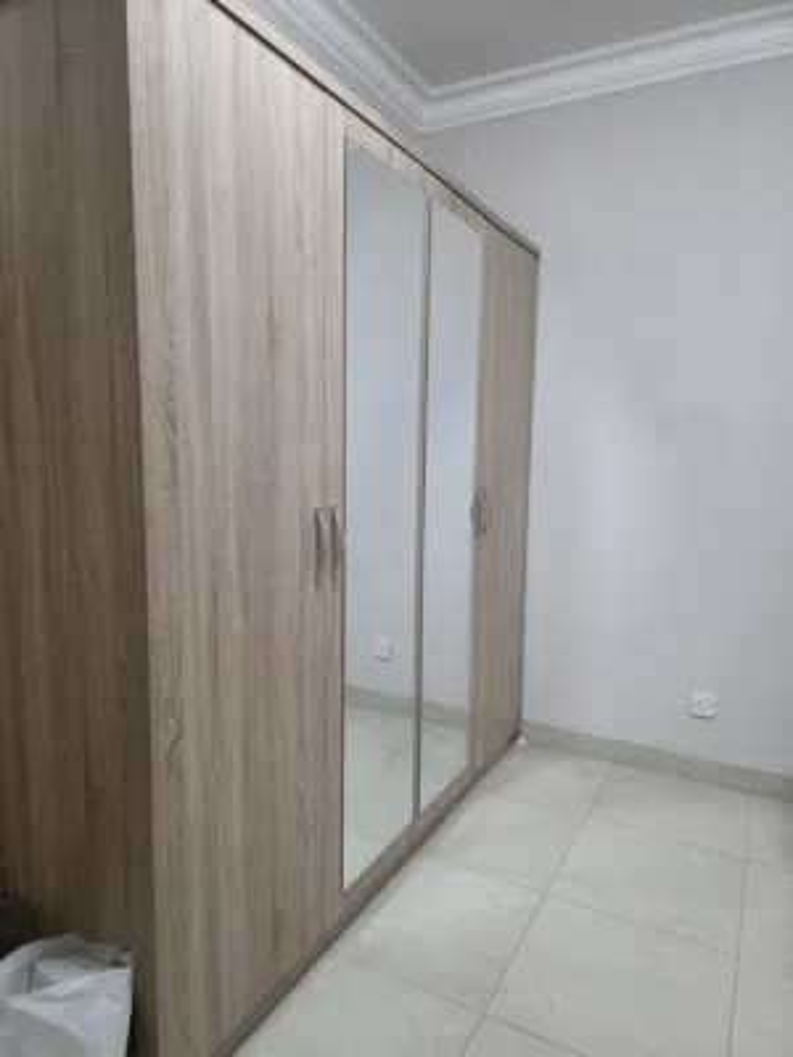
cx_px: 396
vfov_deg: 73.9
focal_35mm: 23
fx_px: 703
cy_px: 528
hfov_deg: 58.9
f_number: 1.7
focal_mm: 6.3
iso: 800
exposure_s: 1/100
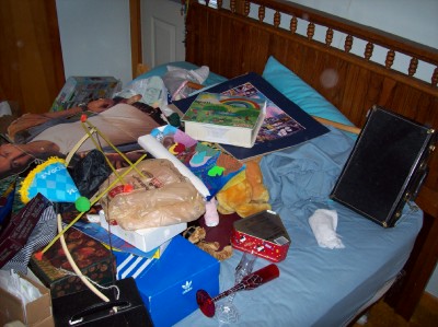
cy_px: 164
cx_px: 219
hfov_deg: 51.4
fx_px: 455
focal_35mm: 36
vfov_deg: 39.6
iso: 80
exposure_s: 1/64
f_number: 2.7
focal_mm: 6
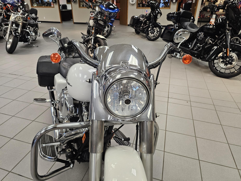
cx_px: 120
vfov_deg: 58.9
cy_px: 90
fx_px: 160
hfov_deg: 73.9
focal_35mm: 23
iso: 160
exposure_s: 1/120
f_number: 1.7
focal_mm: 6.3
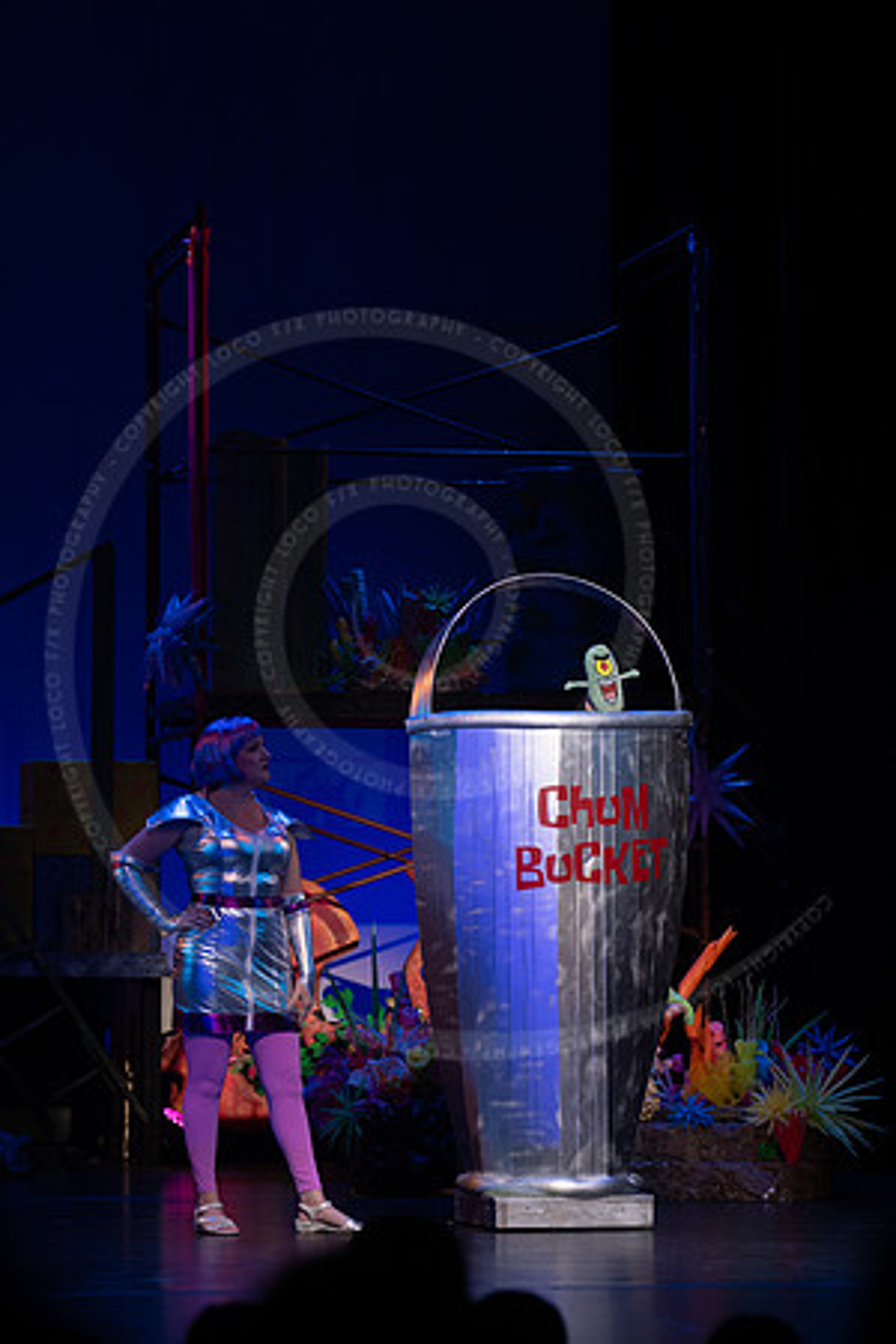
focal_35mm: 135
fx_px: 5040
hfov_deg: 10.2
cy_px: 672
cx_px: 448
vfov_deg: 15.2
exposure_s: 1/320
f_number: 2.8
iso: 800
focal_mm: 90
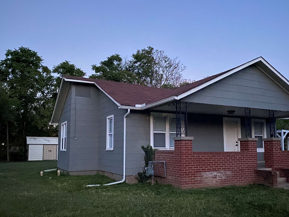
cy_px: 122
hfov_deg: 56.7
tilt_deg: +5.3
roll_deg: +0.1
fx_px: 267
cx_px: 162
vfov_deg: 44.1
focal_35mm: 32
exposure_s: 1/8
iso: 1250
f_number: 1.8
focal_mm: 4.25
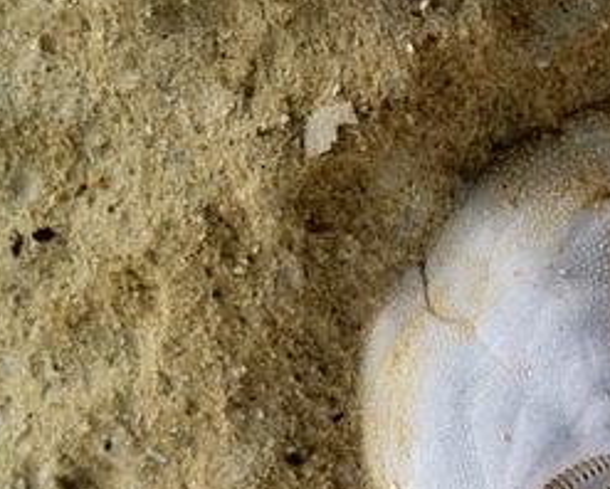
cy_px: 635
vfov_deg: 10.9
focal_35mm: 138
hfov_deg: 13.2
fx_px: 2493
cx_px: 919
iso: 80
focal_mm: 3.85
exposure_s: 1/642
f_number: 2.8
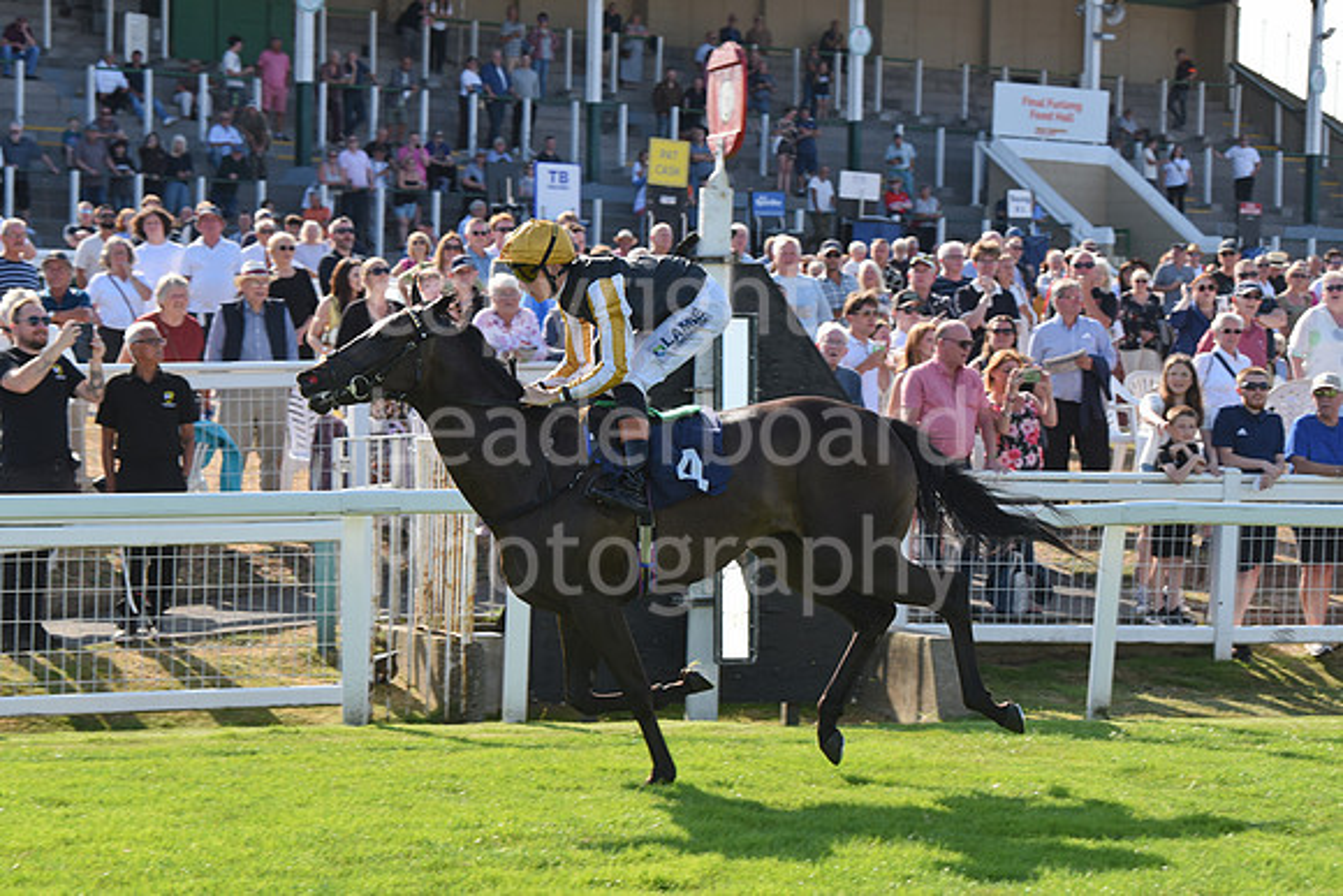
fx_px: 4104
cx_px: 672
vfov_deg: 12.5
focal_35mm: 110
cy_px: 448
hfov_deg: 18.6
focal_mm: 110
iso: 640
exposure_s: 1/1250
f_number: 6.3
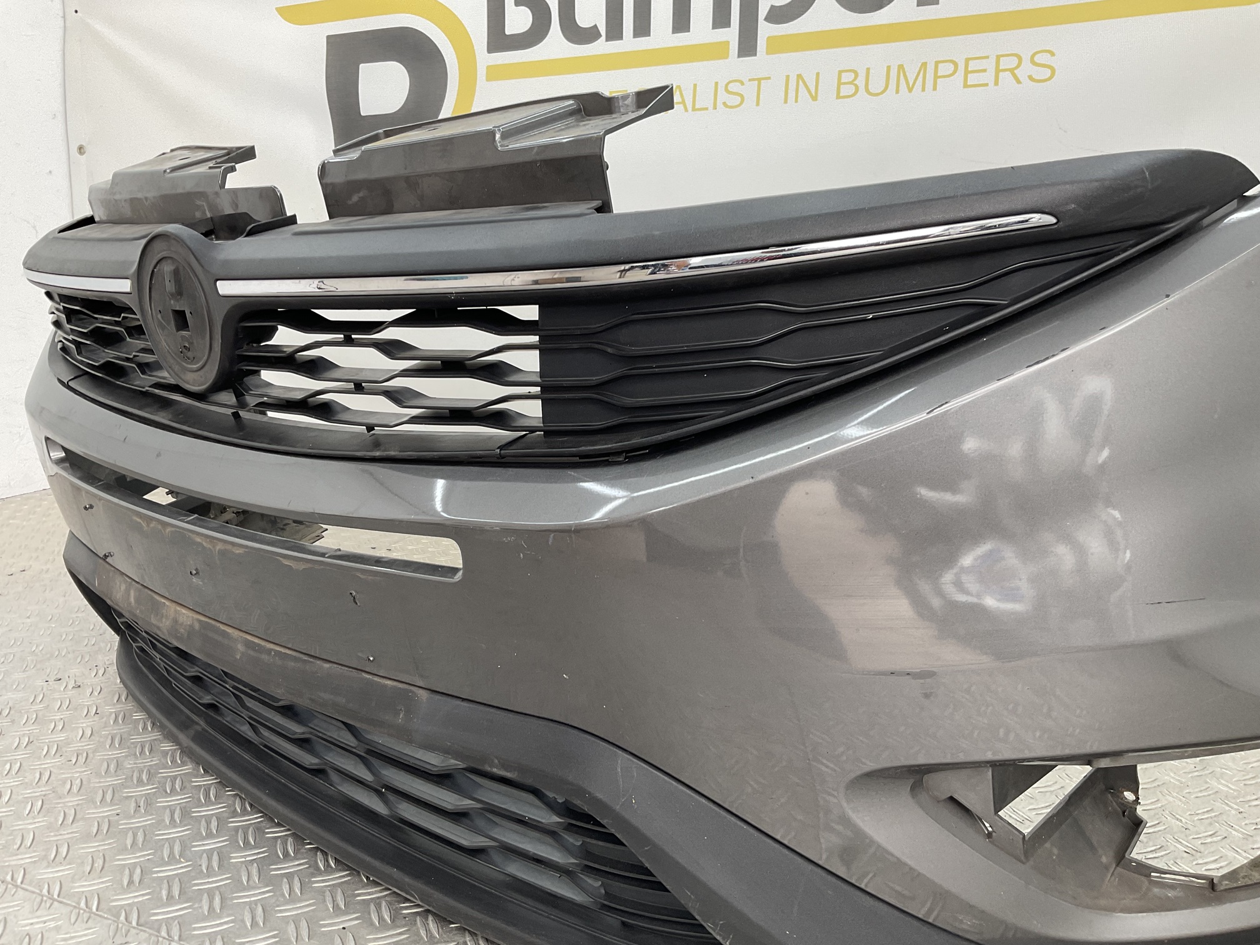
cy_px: 472
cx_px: 630
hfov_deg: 61.7
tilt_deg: -13.3
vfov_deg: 48.2
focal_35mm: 29
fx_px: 1056
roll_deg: +0.1
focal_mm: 3
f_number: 1.8
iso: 32
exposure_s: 1/100
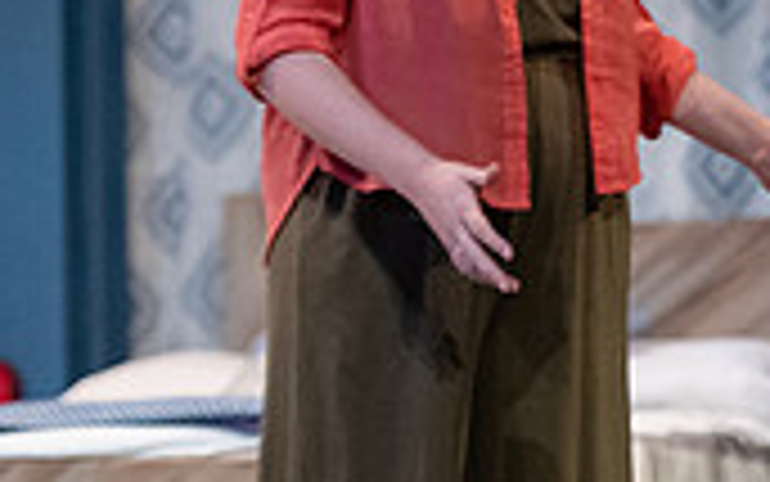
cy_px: -205
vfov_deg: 3.7
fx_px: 7389
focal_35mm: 352
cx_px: 1153
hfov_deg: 5.9
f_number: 2.8
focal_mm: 102
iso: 3200
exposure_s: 1/320
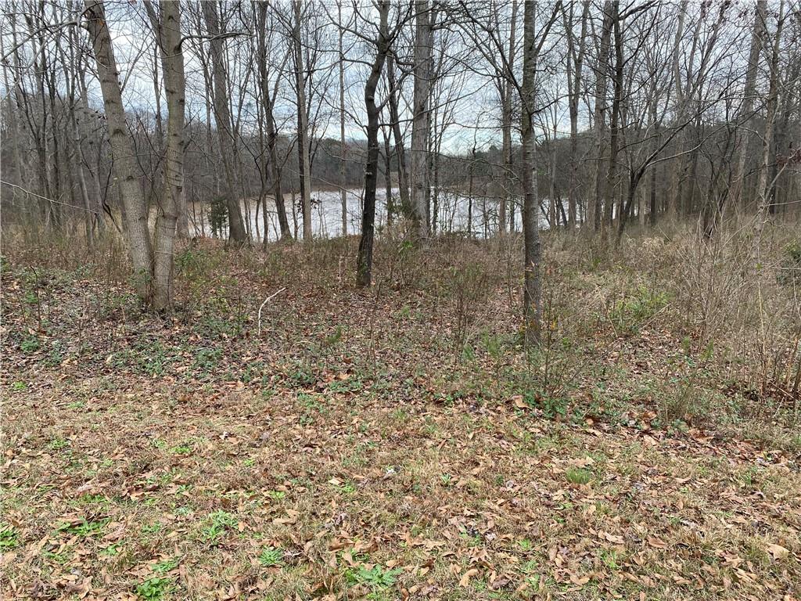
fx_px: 602
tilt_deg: -11.1
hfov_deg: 67.3
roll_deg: +1.7
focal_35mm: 26
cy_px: 300
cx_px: 400
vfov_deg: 53.1
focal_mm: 4.25
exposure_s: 1/163
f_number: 1.8
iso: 32
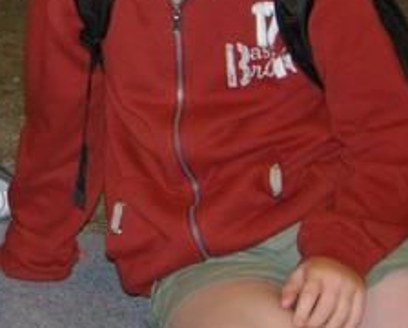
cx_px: -173
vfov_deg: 5.6
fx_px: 3344
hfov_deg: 6.9
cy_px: -55
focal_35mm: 276
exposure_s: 1/90
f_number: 5.6
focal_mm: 63
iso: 800
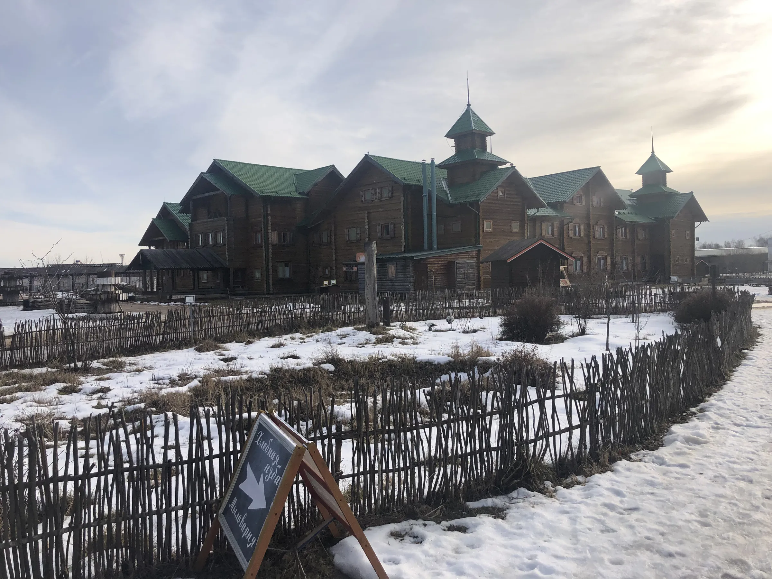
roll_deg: +1.5
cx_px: 386
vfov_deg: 49.7
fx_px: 624
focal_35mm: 28
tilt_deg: -0.5
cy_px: 290
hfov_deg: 63.4
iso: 20
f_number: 1.8
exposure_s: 1/2000
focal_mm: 3.99
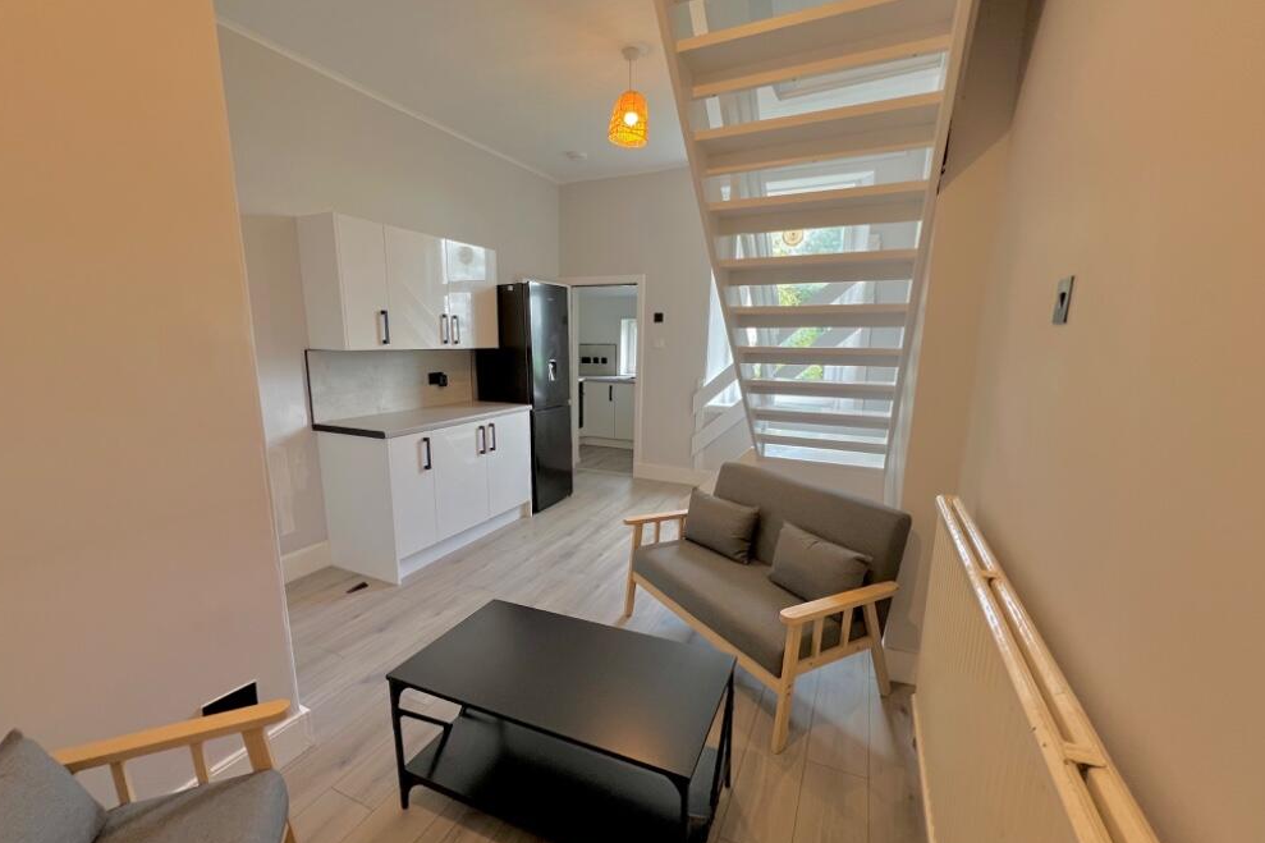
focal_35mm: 14
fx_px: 492
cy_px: 448
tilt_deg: -11.7
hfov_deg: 104.2
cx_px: 618
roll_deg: -0.6
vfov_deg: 81.1
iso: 200
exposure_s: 1/99
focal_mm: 1.57
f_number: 1.8
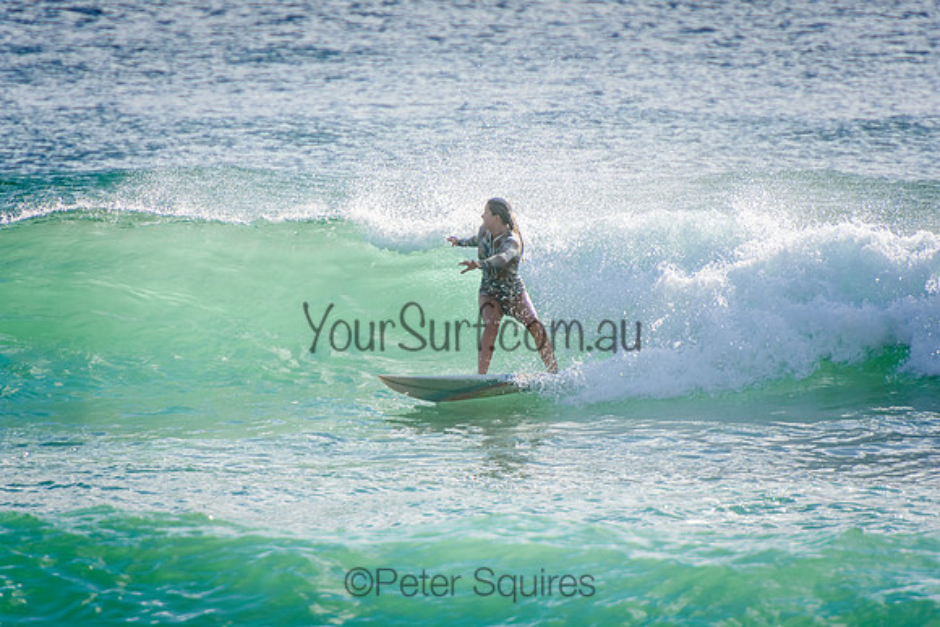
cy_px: 314
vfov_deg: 2.3
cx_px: 470
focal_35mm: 600
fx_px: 15670
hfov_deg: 3.4
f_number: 5.6
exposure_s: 1/2000
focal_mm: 400
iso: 320
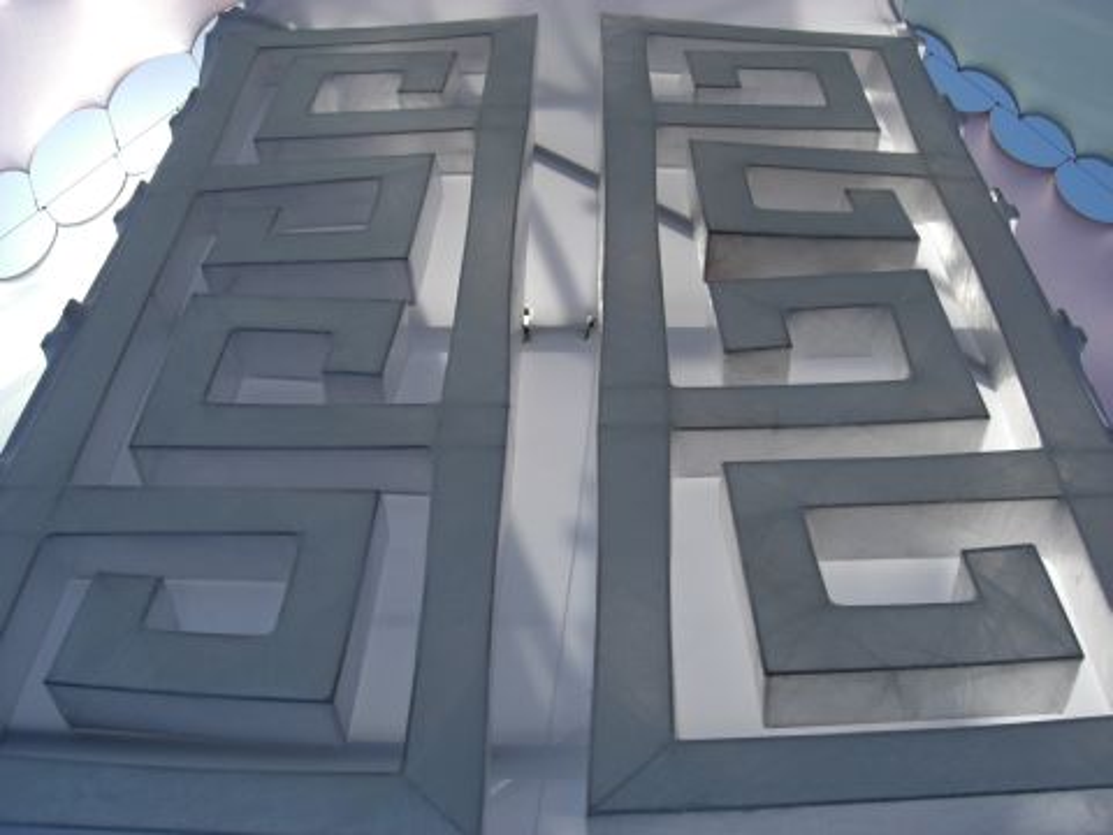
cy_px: 418
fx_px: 1222
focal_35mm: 38
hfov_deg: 49.0
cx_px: 556
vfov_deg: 37.7
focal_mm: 7.9
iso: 80
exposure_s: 1/800
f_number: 4
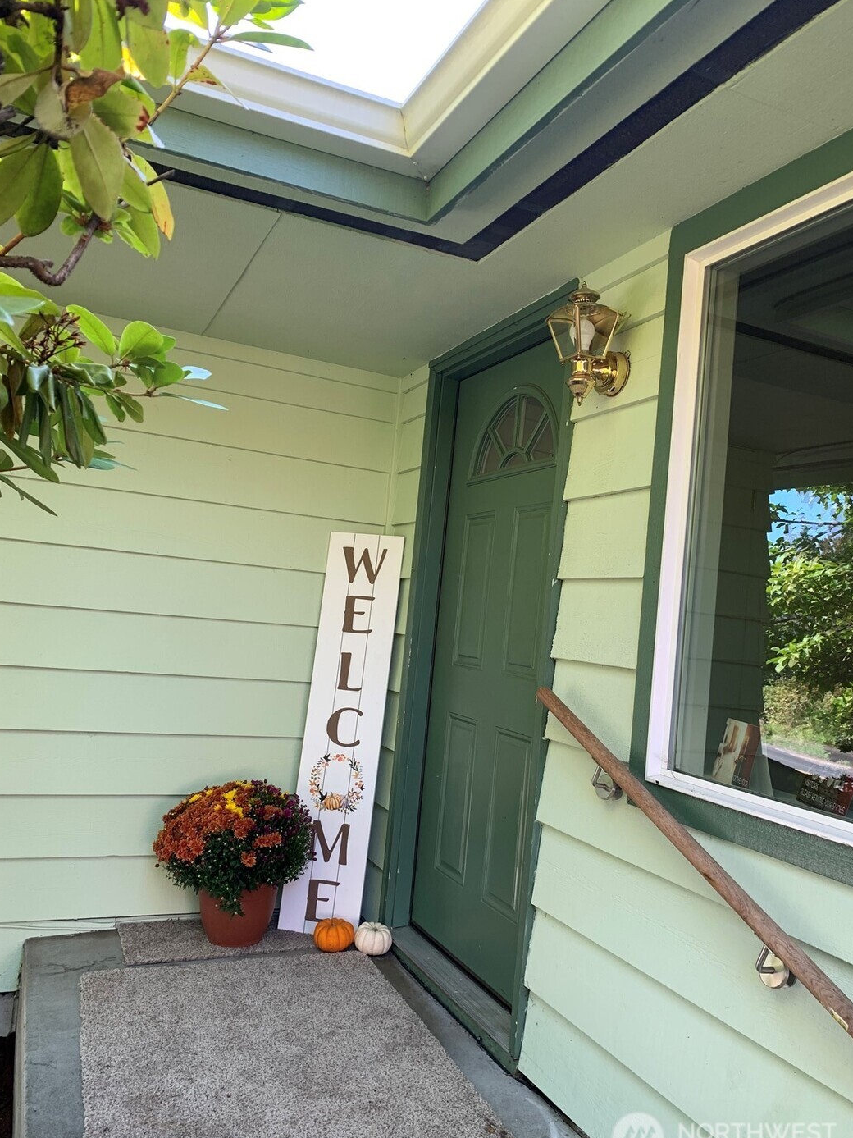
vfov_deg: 65.3
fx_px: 887
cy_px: 586
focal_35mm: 27
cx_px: 419
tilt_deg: +3.2
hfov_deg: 51.3
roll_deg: -6.2
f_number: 1.8
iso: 40
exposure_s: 1/122
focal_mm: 4.25
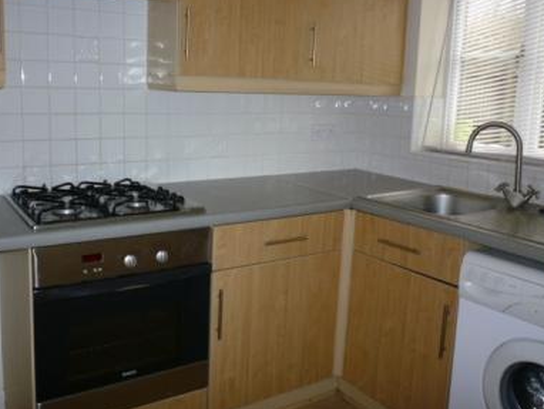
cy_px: 175
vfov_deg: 41.7
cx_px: 241
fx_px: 535
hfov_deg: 53.8
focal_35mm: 34
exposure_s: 1/30
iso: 100
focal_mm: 5.2
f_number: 3.3
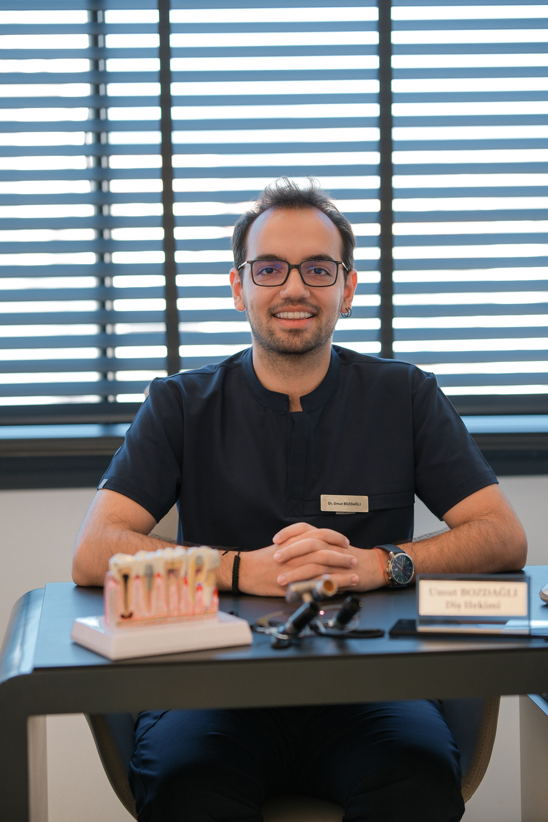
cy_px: 411
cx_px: 274
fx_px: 1918
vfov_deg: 24.2
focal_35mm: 84
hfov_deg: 16.3
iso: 250
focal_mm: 56
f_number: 1.6
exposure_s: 1/400
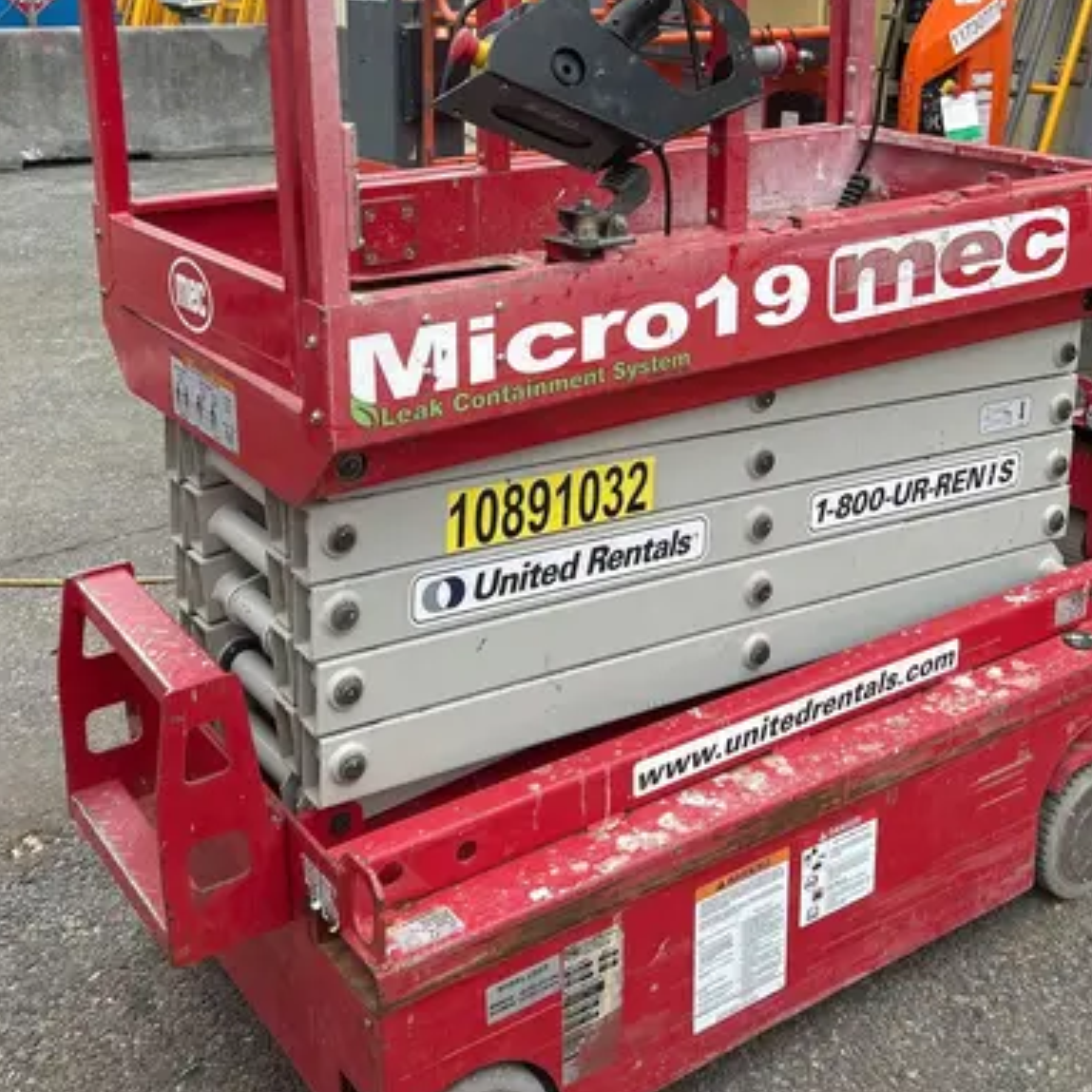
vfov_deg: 37.6
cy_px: 301
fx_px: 1570
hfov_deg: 38.3
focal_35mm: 44
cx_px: 622
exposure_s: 1/1553
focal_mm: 5.7
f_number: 1.5
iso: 50
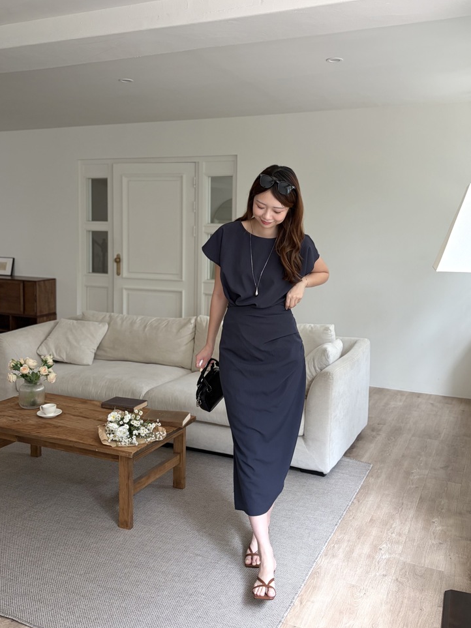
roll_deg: -3.2
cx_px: 240
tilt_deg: -3.8
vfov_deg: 65.3
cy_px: 314
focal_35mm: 27
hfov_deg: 51.3
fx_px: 490
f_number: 1.6
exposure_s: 1/121
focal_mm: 5.96
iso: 80
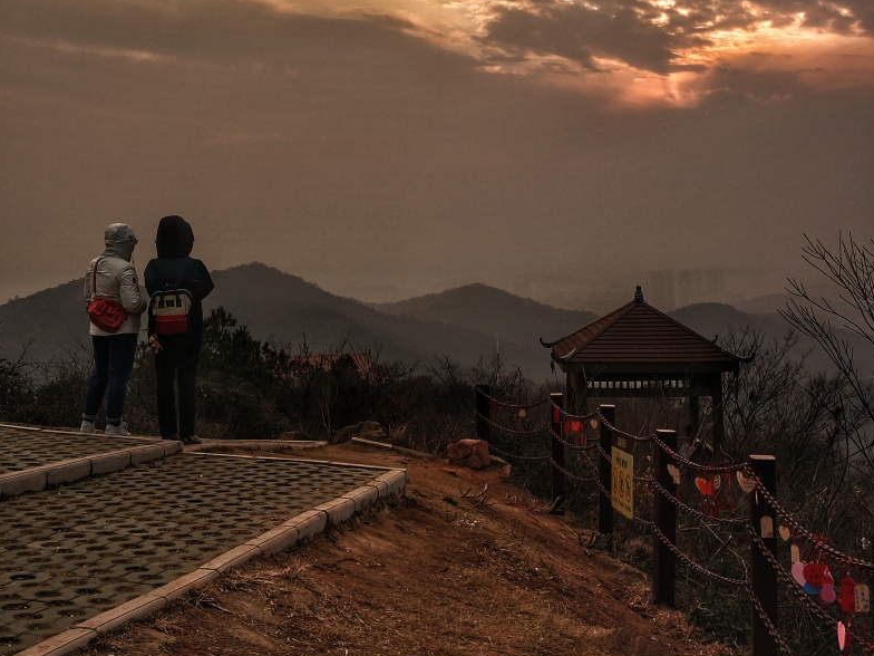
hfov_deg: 37.7
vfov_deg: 28.3
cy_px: 163
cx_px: 442
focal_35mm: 51
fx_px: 1281
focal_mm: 23
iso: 100
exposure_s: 1/80
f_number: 7.1
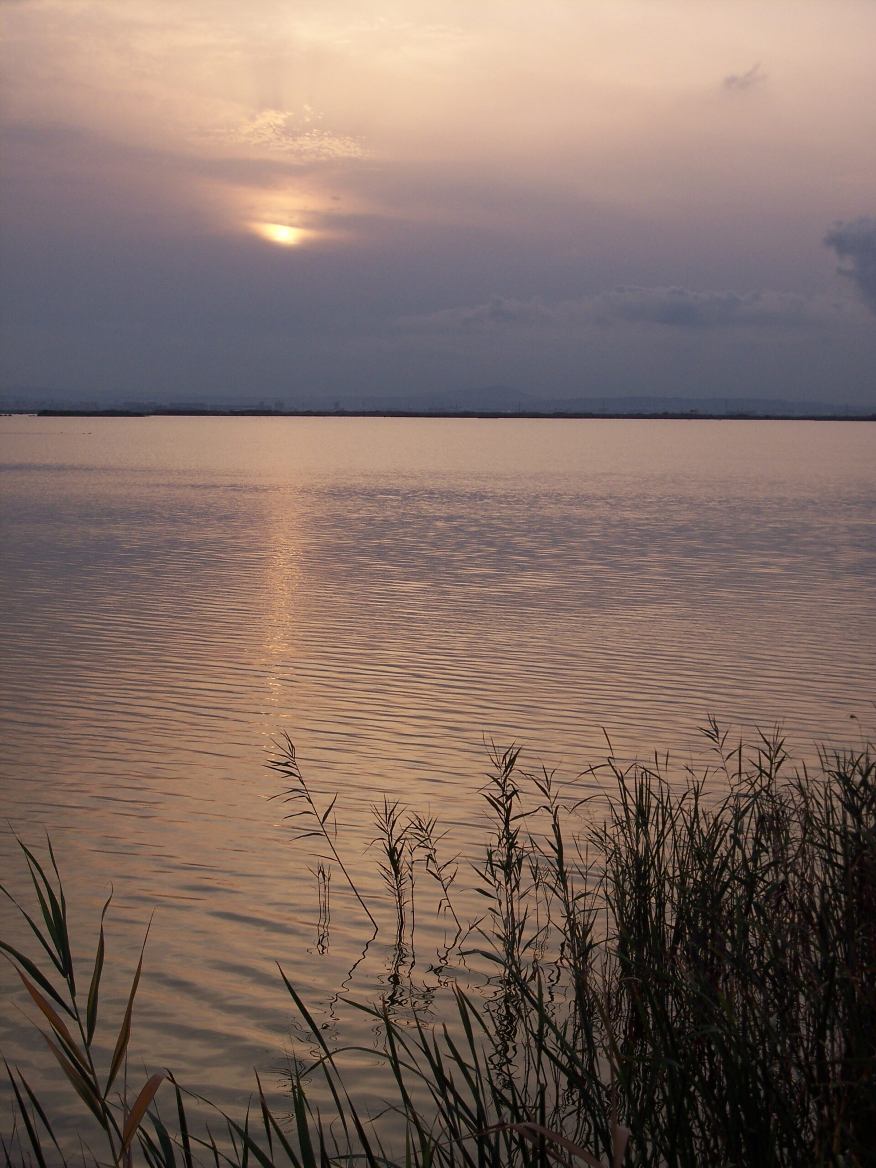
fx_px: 2193
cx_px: 438
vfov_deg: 29.8
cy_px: 584
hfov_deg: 22.6
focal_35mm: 65
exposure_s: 1/500
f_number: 4
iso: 100
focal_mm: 13.3
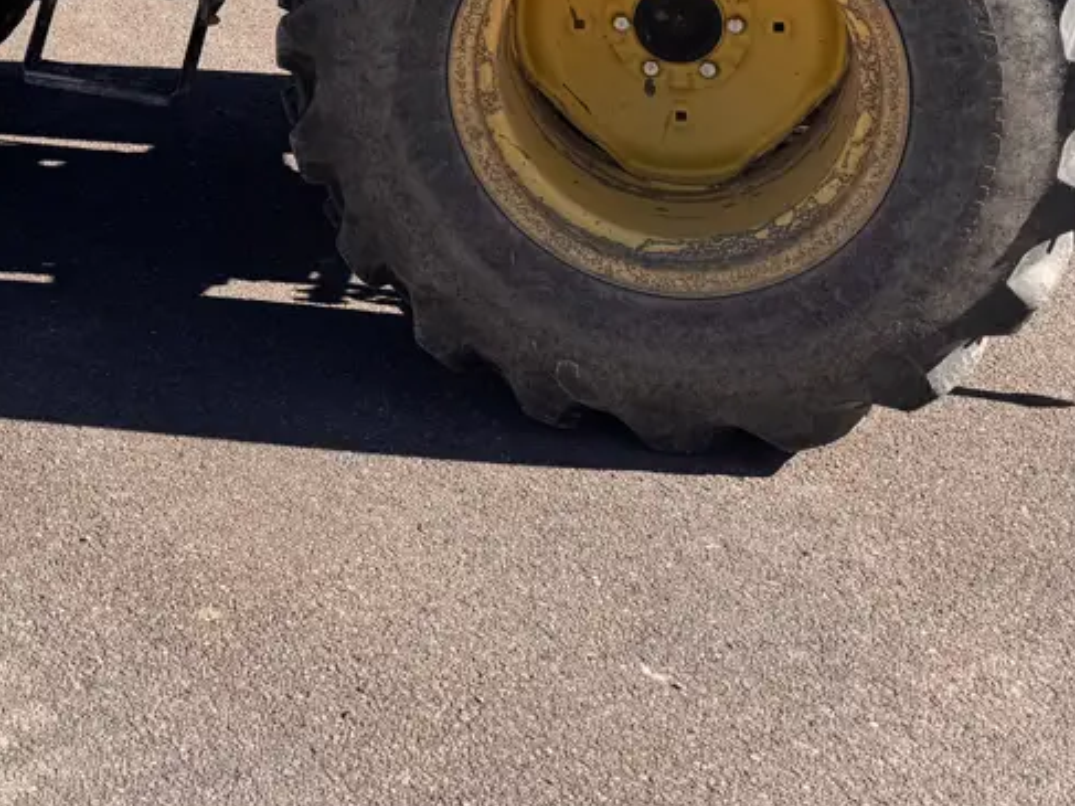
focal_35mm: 71
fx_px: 2204
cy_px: -194
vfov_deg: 19.4
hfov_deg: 26.0
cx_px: 7
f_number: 1.78
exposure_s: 1/2833
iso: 80
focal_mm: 6.76
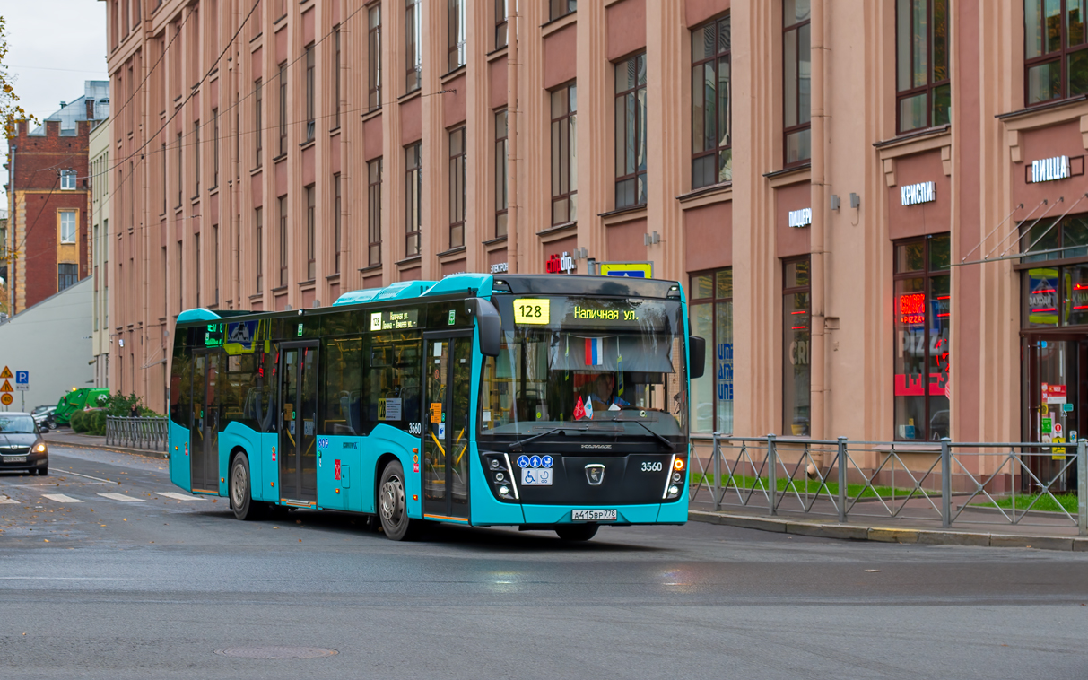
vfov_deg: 20.6
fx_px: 1868
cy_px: 248
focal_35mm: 63
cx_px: 440
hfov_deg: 32.4
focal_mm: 50
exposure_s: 1/200
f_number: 5
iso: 250
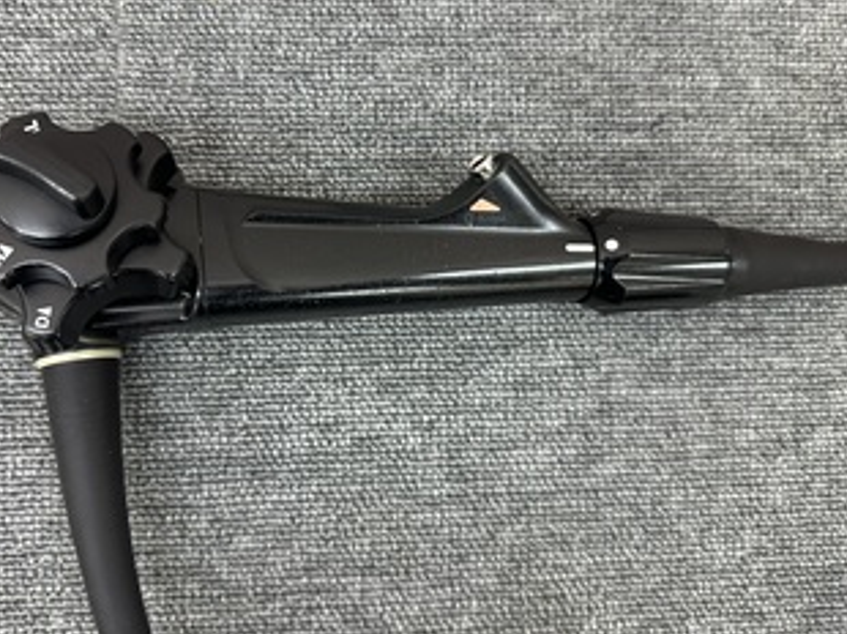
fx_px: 758
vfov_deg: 45.2
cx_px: 372
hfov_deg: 58.2
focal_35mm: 31
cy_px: 262
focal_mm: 6.86
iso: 200
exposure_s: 1/120
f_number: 1.78
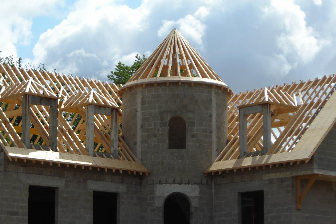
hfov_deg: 16.9
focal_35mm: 121
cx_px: 168
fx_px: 1129
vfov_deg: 11.3
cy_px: 106
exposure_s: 1/370
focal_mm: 19.2
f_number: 5.3
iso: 50
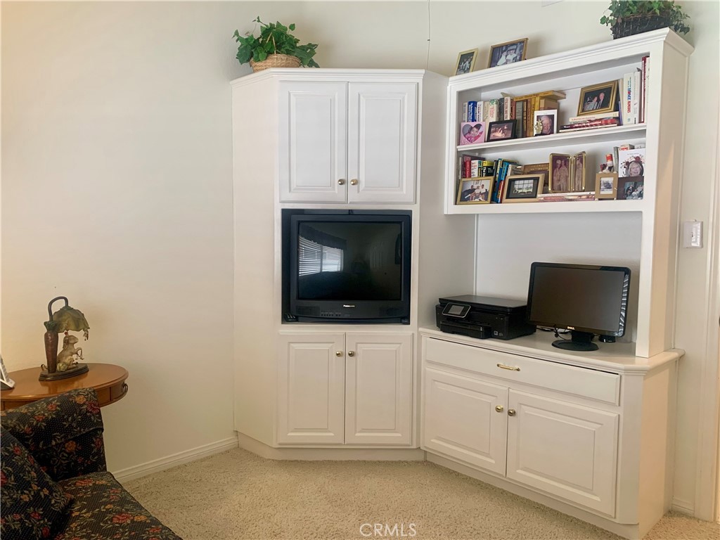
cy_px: 270
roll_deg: -0.5
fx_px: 541
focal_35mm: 26
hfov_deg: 67.3
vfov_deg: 53.1
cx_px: 360
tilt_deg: -4.7
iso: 100
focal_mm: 4.25
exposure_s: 1/60
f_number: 1.8
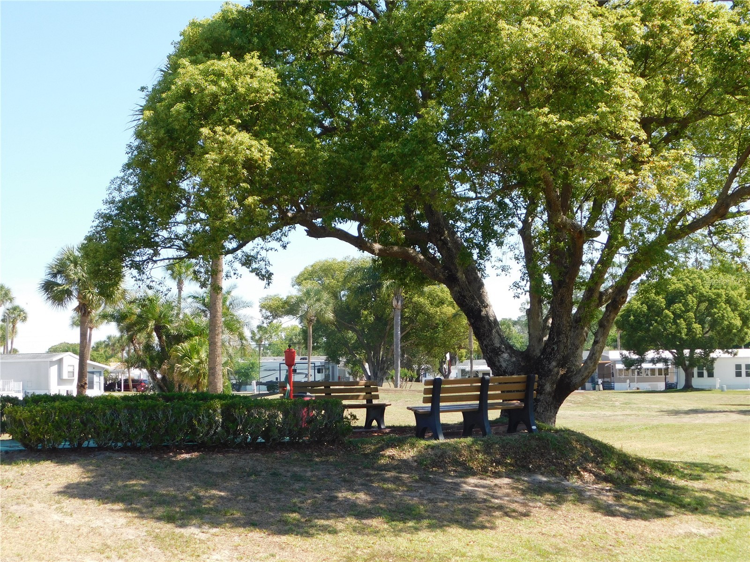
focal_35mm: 59
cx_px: 375
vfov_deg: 24.8
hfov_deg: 32.7
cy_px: 281
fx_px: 1278
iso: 125
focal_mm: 10.4
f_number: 4
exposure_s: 1/400
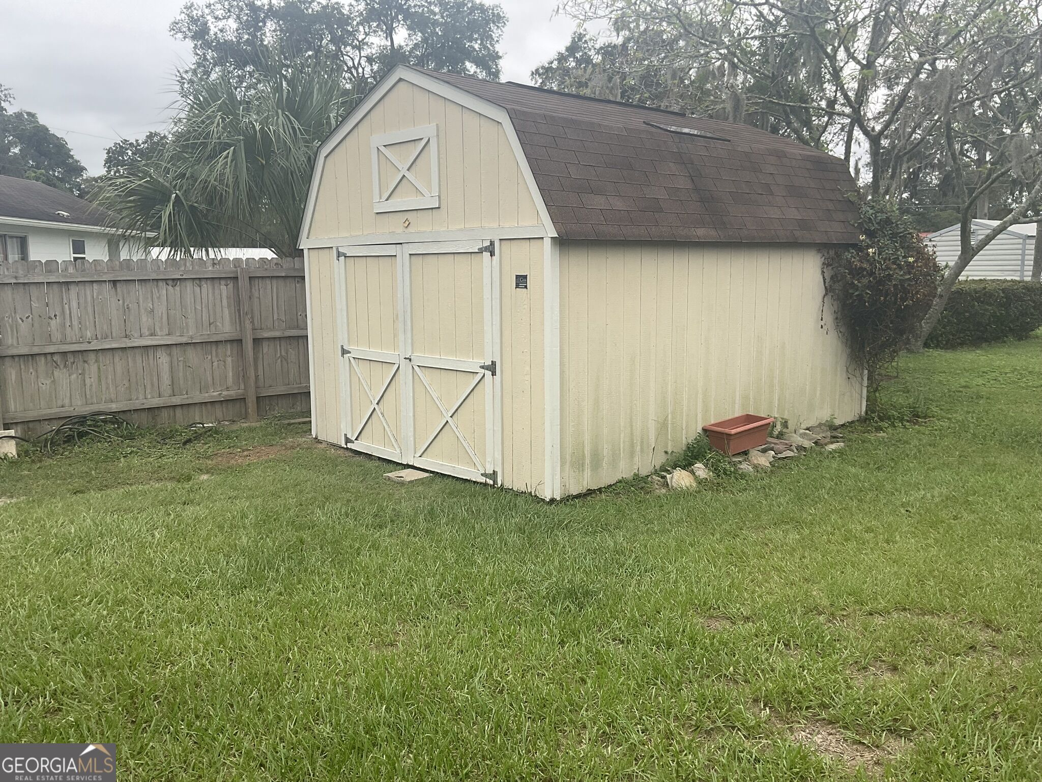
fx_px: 873
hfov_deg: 61.7
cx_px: 521
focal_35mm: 29
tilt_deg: -8.1
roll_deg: +0.2
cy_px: 391
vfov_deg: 48.2
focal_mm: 3
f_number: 1.8
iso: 16
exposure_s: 1/739
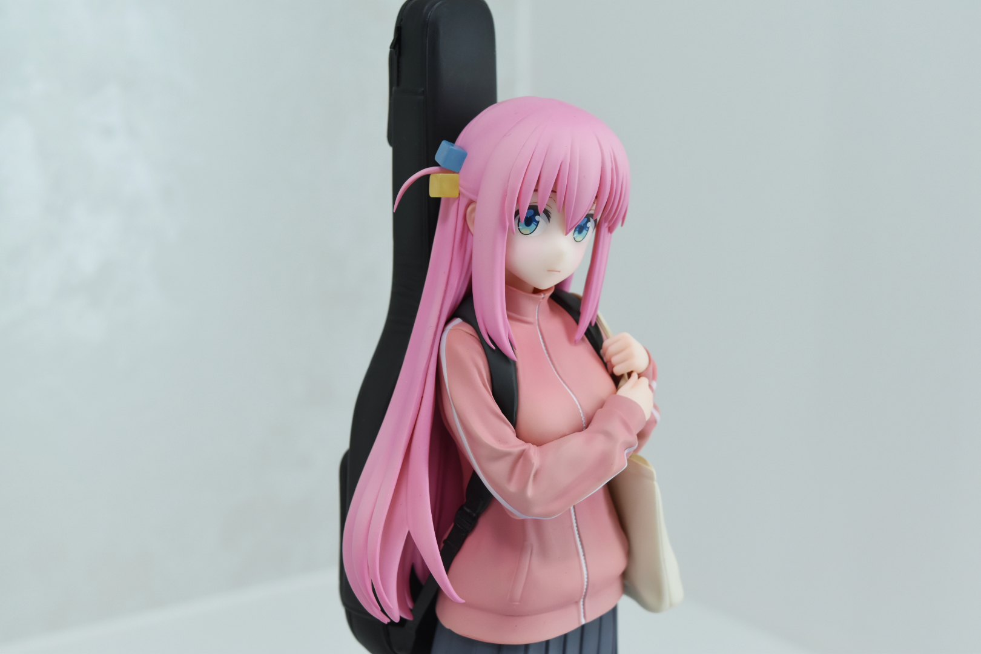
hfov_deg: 35.1
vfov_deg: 23.8
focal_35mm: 57
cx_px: 490
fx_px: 1553
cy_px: 327
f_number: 8
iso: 640
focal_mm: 38
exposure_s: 1/200
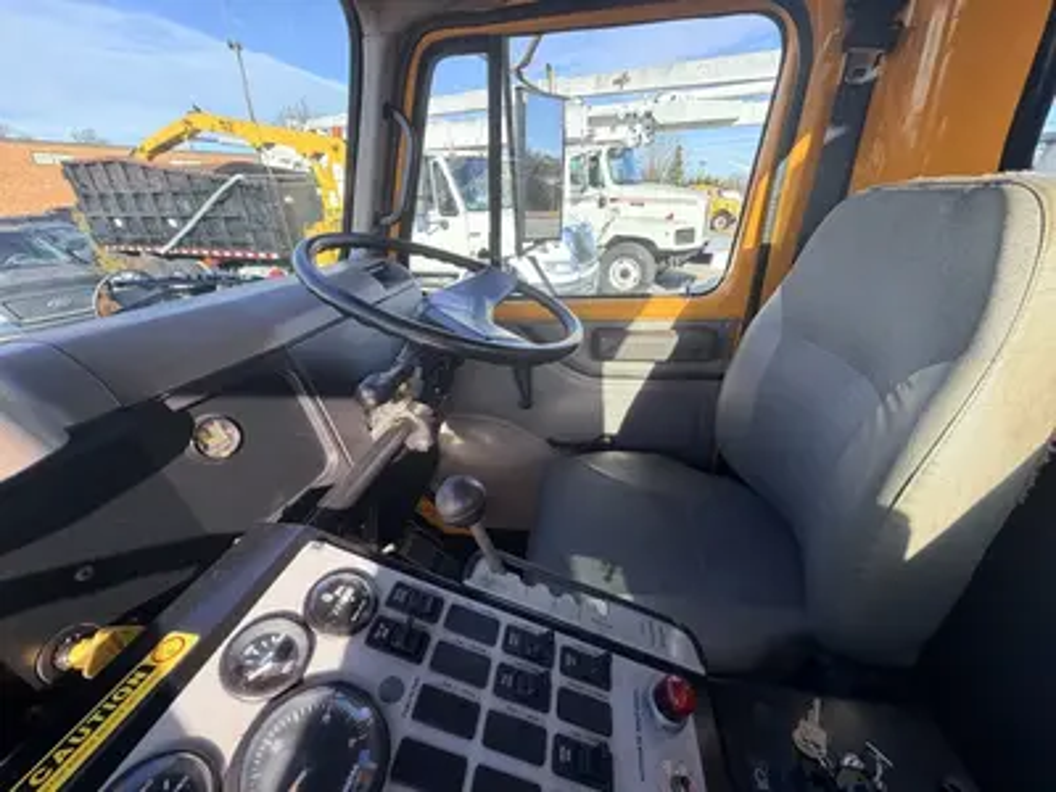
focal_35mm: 14
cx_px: 528
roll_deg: +0.1
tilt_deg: -24.4
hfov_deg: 102.1
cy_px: 396
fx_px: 427
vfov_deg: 85.7
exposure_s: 1/250
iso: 40
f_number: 2.2
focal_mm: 2.22
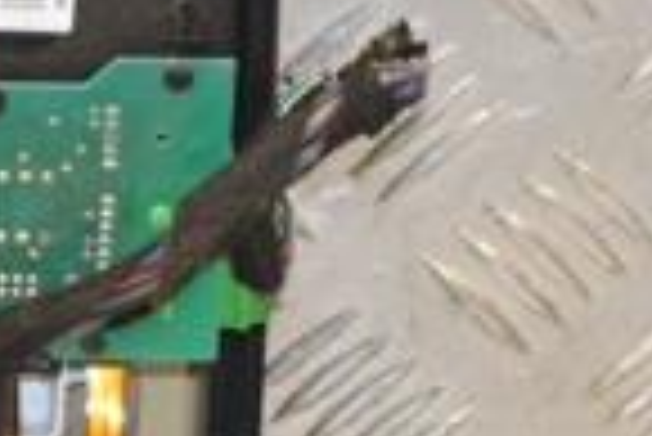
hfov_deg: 6.0
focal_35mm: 341
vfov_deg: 4.0
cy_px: 135
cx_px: -364
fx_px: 6183
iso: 3200
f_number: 9
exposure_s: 1/200
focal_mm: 55
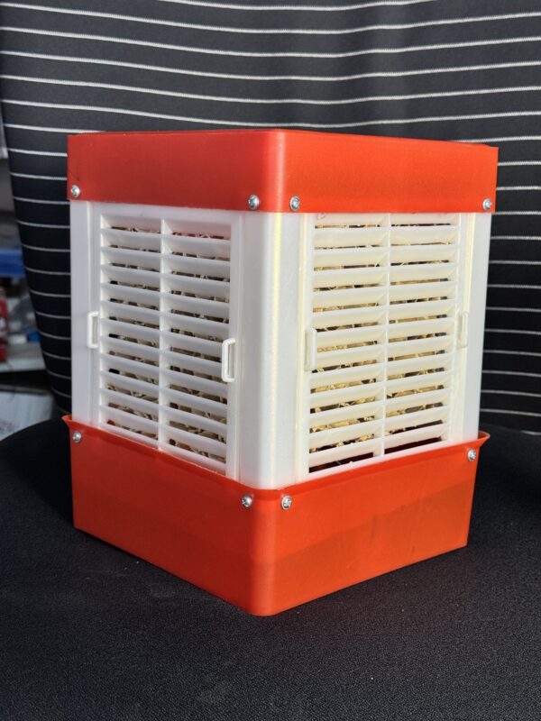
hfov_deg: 30.3
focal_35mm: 48
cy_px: 360
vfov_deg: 39.7
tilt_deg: -13.6
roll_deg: +0.9
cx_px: 270
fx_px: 1000
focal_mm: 6.76
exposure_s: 1/100
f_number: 1.78
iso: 50
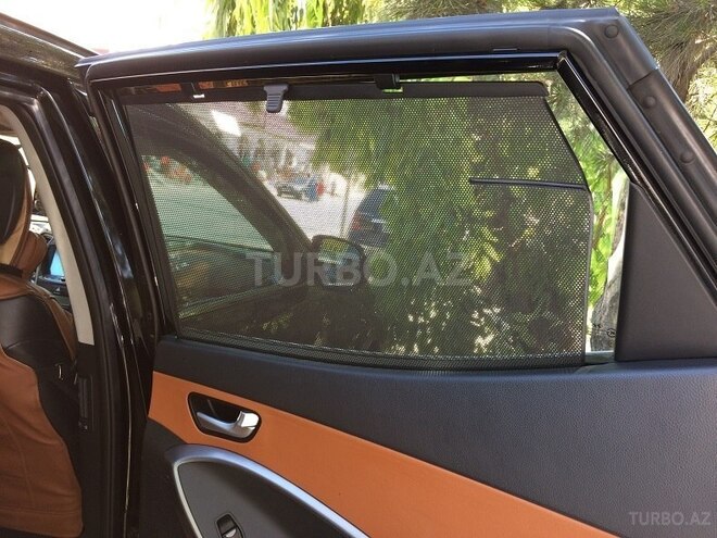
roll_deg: -9.1
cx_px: 358
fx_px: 601
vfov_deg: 48.2
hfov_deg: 61.7
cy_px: 269
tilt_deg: -6.8
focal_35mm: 29
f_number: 2.2
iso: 32
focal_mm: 4.15
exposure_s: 1/50
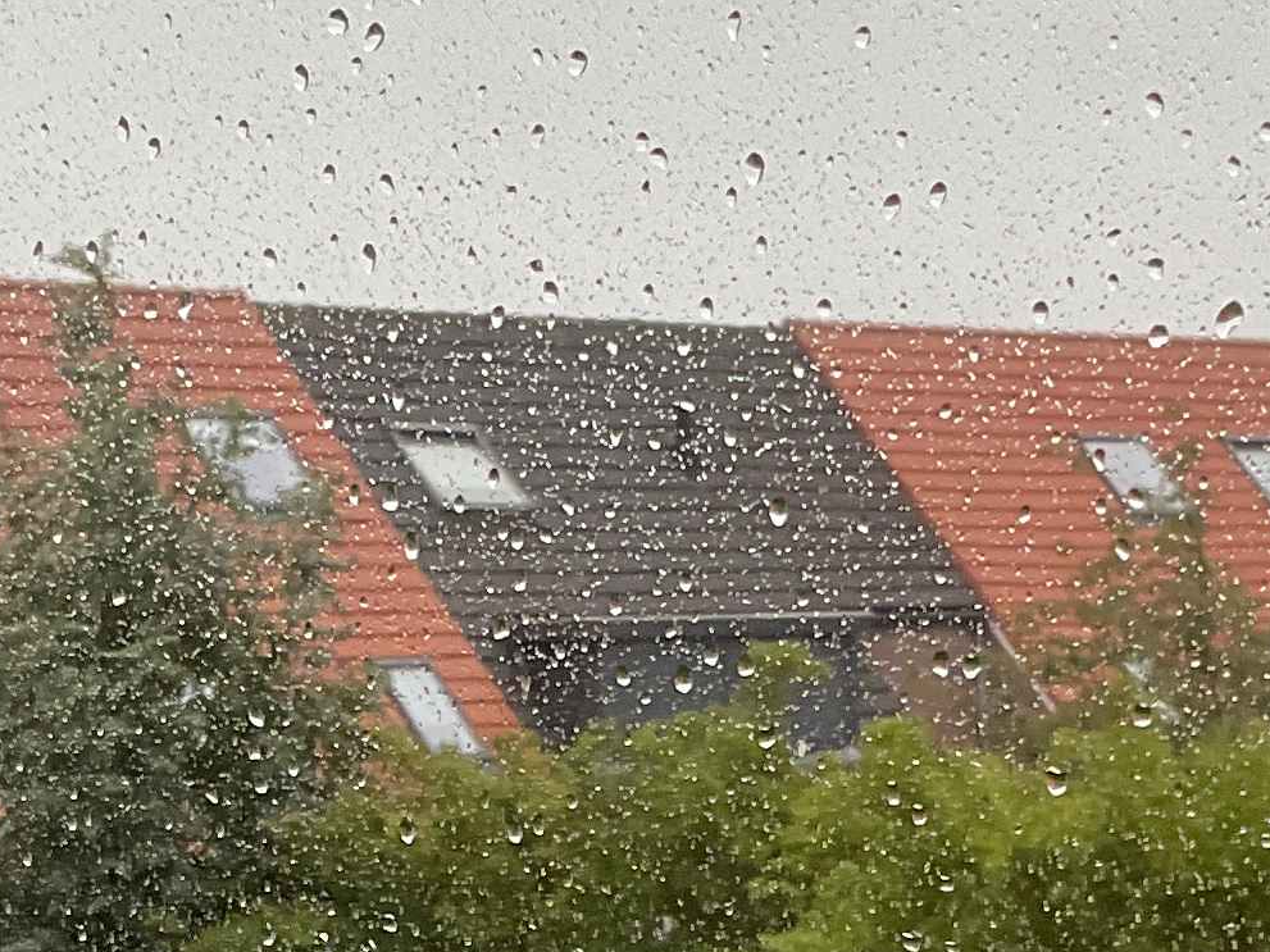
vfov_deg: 12.1
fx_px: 4329
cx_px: 543
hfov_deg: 16.7
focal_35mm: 118
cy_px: 1301
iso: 64
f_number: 1.8
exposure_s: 1/100
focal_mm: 3
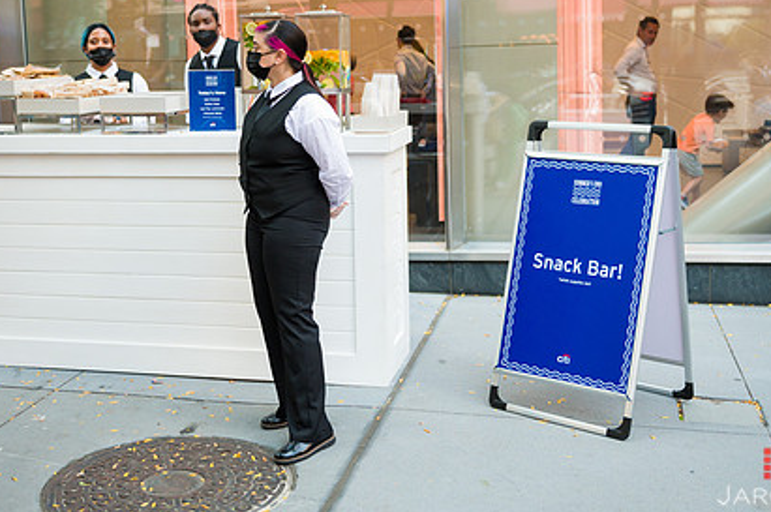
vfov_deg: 27.9
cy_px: 184
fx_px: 1027
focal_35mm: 48
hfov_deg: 41.1
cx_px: 353
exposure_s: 1/500
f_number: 3.2
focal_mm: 34
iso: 800
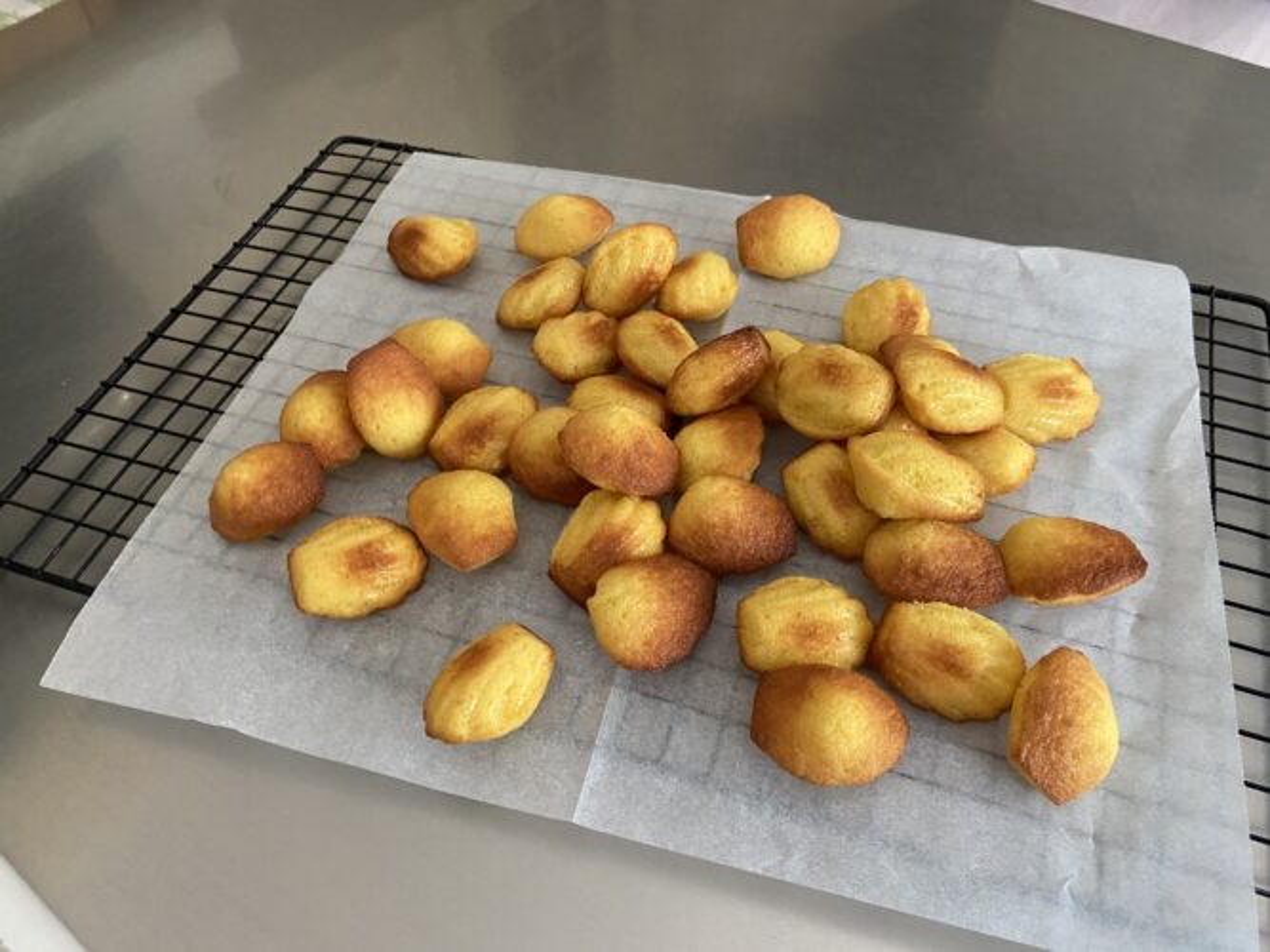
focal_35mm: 26
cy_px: 476
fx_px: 954
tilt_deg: -51.3
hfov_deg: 67.3
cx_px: 635
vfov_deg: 53.0
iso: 400
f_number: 1.8
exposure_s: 1/60
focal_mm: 4.25
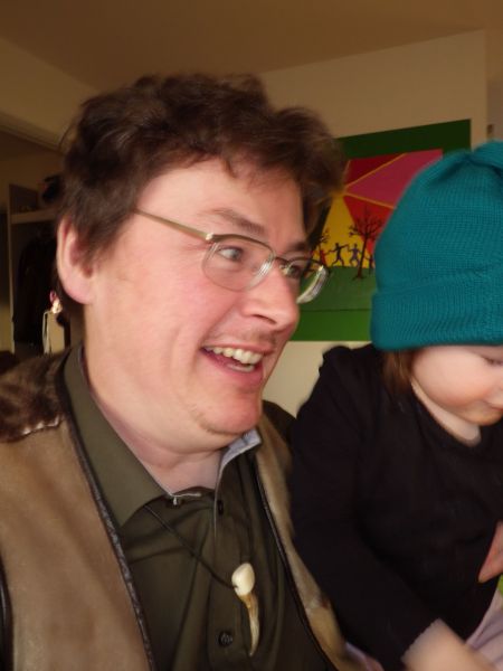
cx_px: 252
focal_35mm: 28
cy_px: 336
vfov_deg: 63.4
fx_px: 542
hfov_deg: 49.7
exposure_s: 1/45
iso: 125
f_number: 3.5
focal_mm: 5
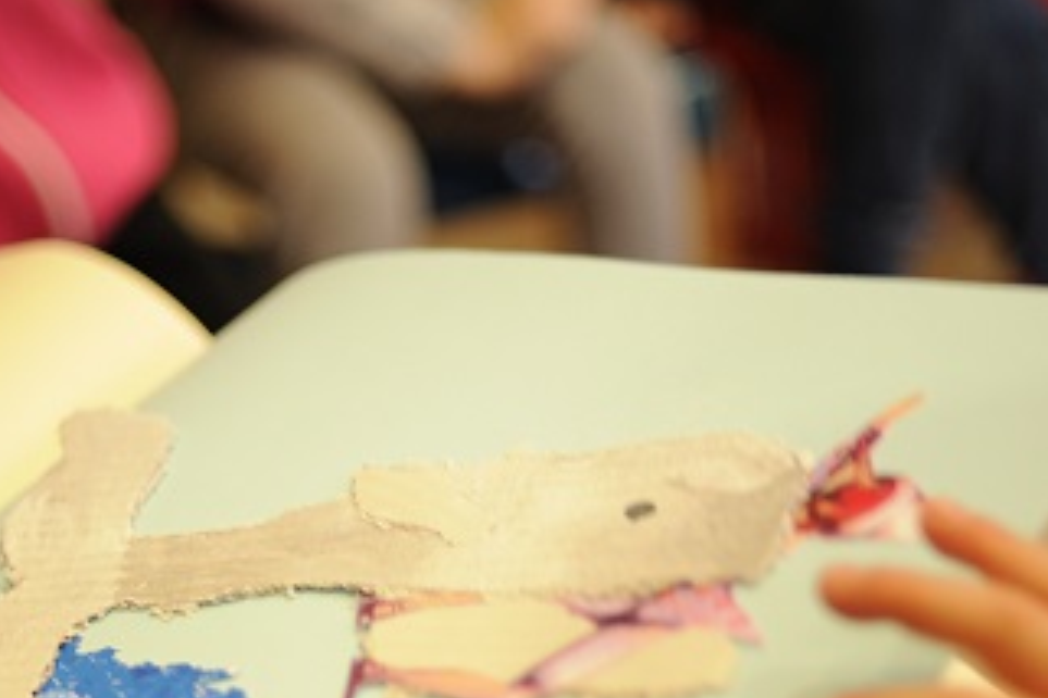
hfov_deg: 28.0
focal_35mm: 72
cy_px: 698
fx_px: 2096
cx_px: 421
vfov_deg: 18.4
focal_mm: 35
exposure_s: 1/160
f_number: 2
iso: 800
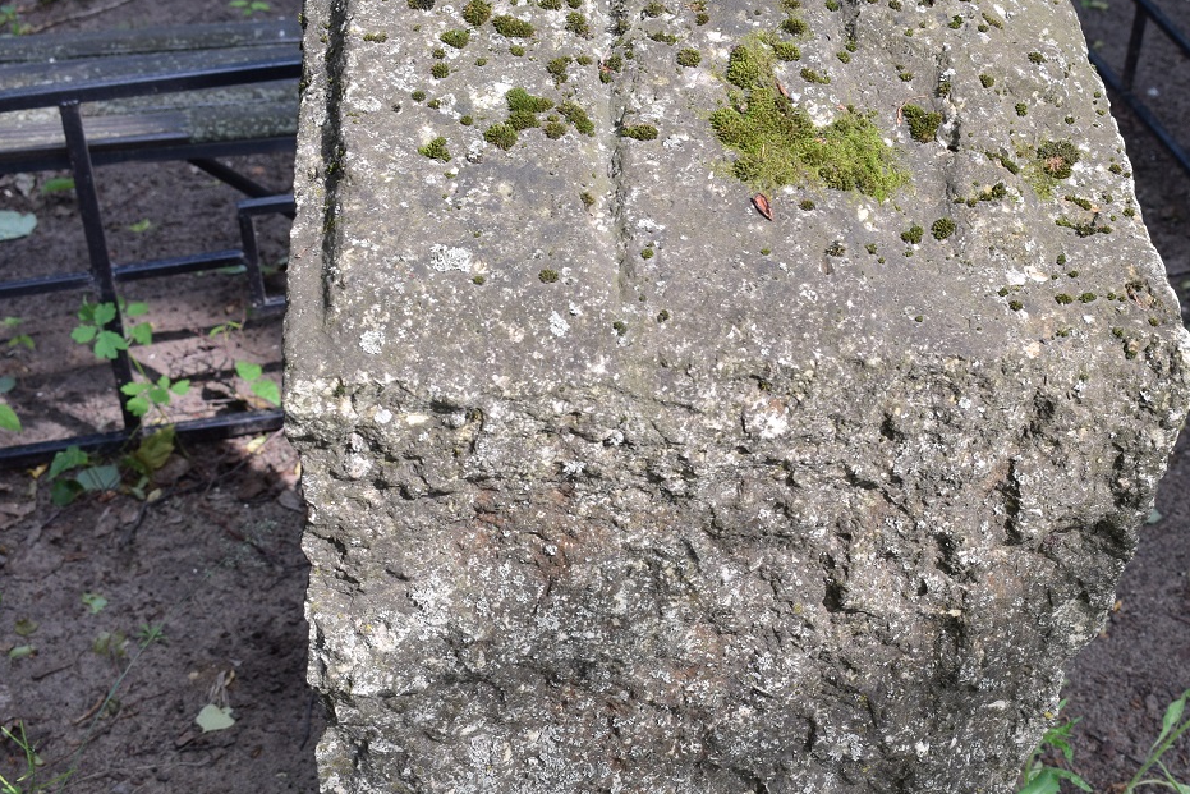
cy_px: 459
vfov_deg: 23.4
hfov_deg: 34.3
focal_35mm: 58
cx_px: 739
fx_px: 1917
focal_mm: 24
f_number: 5.6
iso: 400
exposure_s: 1/125
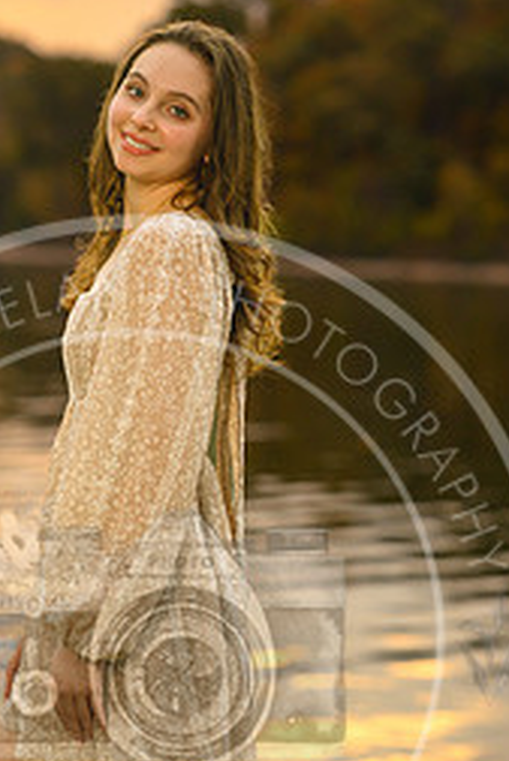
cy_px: 638
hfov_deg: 9.1
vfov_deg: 13.5
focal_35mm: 151
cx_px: 136
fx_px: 3198
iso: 400
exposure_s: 1/2500
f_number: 2.8
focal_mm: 85
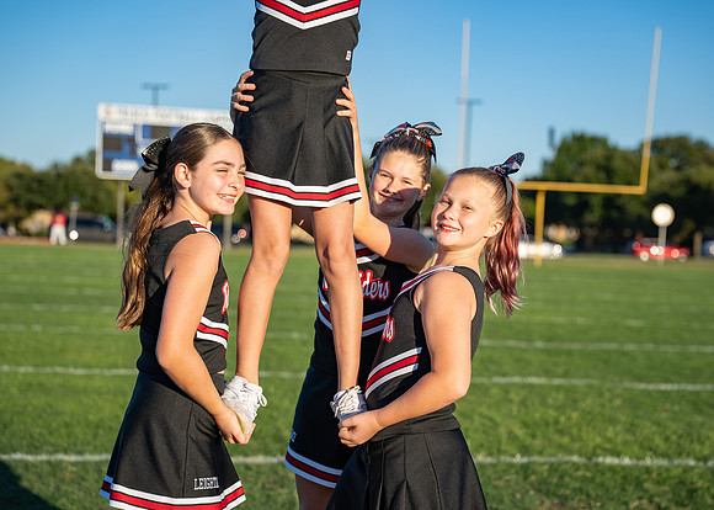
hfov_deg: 25.7
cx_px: 362
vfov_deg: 18.5
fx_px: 1562
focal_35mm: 77
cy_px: 274
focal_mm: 66.4
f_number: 2.8
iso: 125
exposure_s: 1/1250
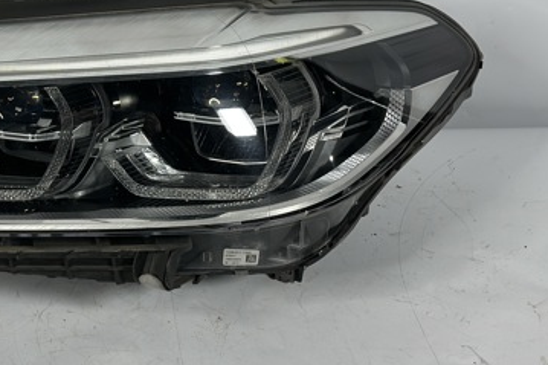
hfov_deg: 22.5
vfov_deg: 15.3
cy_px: 111
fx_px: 1354
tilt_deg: -31.5
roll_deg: +1.3
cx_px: 93
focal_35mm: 89
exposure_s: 1/100
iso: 80
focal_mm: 6.86
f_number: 1.78
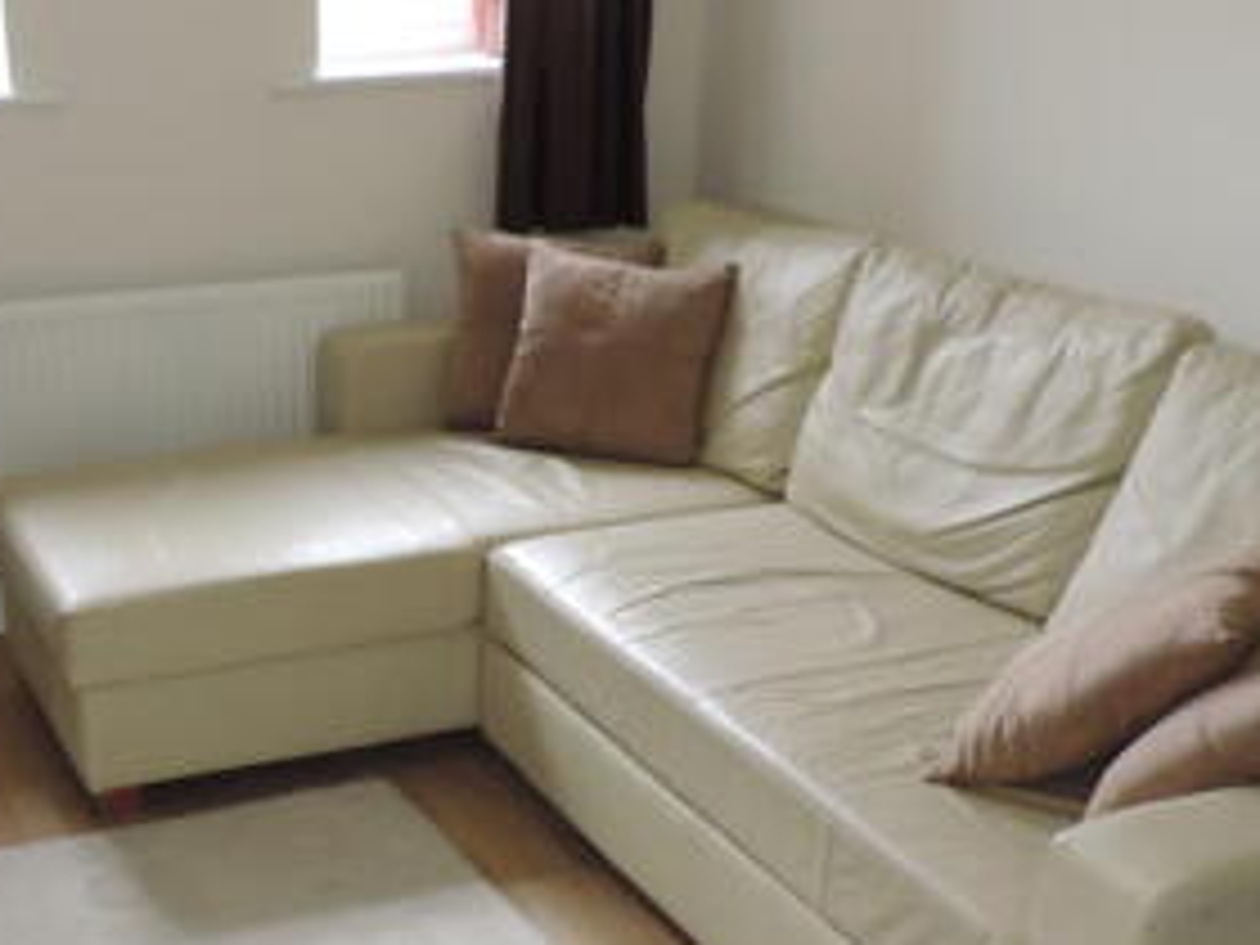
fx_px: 1820
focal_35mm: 50
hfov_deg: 37.2
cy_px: 727
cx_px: 308
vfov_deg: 28.6
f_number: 3
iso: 220
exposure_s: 1/40
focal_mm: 4.3
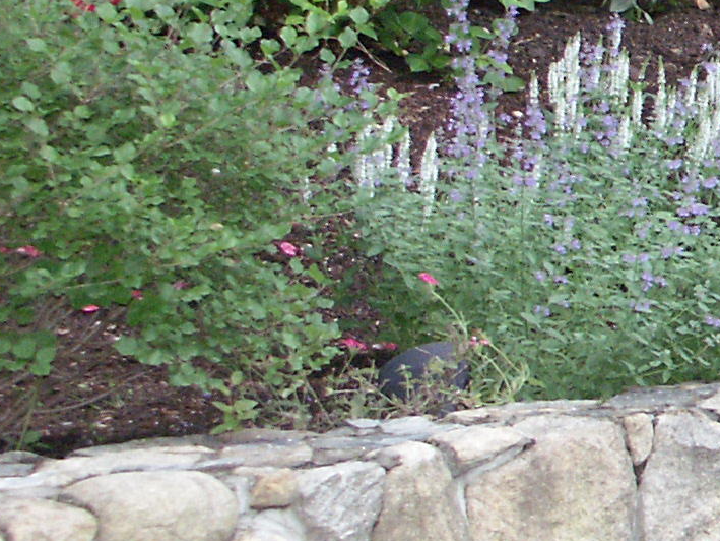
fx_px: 2704
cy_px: 18
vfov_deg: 11.3
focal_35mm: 130
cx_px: 1285
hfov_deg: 13.6
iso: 200
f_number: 2.8
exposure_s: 1/180
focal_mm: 9.35
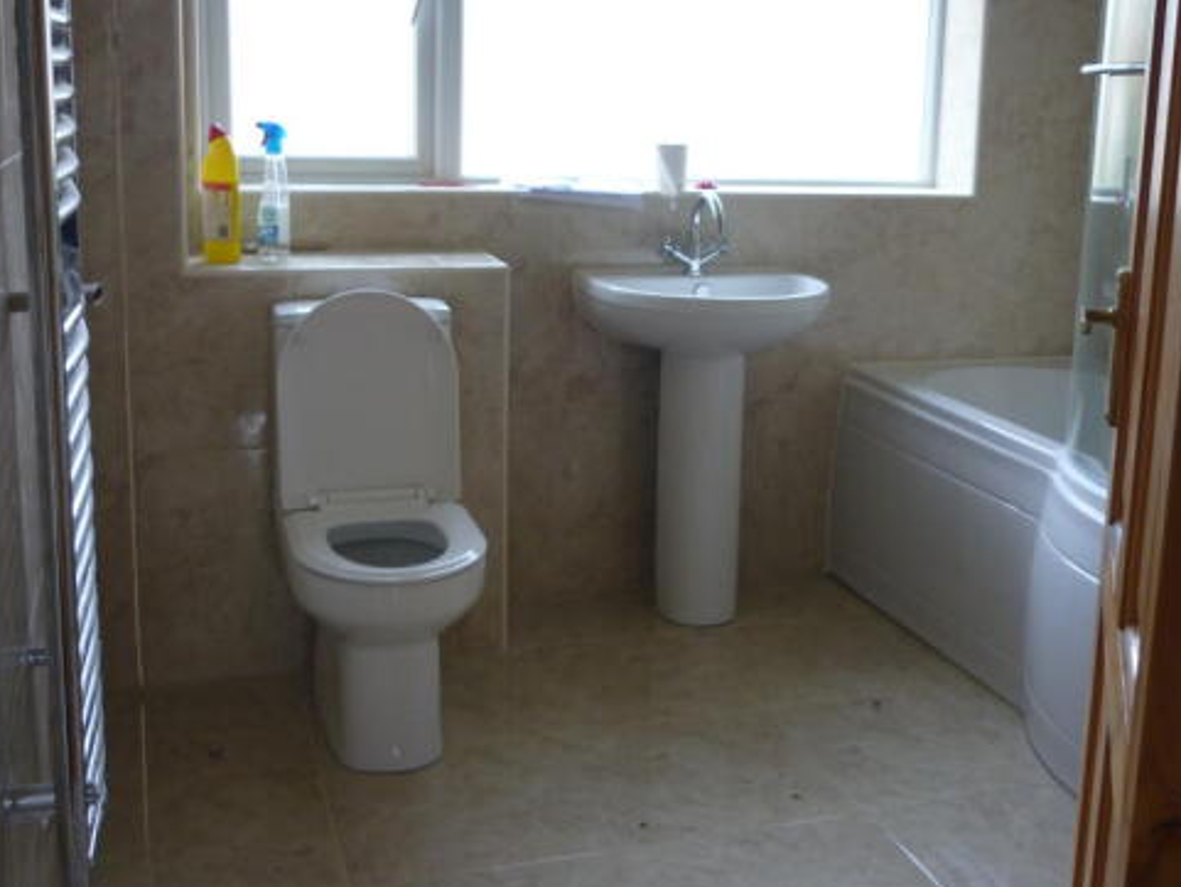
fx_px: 1365
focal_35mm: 40
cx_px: 610
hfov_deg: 46.8
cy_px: 358
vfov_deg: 35.9
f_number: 2.8
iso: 125
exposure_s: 1/30
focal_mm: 5.5
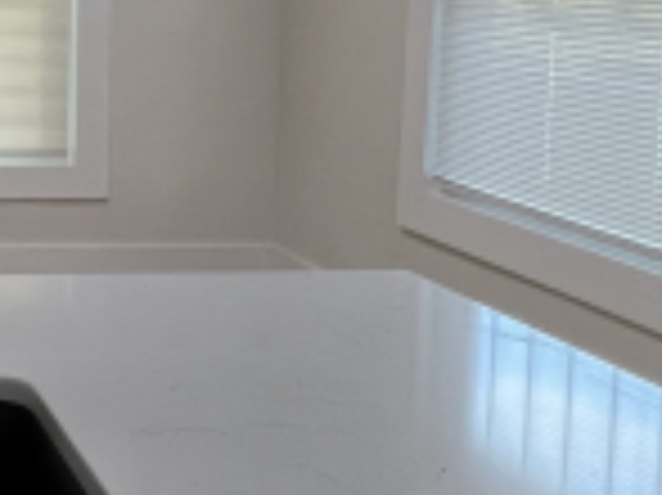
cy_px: 76
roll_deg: +0.2
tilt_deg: -6.0
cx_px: -227
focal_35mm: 59
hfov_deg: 26.9
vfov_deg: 24.3
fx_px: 1127
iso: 200
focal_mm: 1.57
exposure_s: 1/120
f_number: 1.8
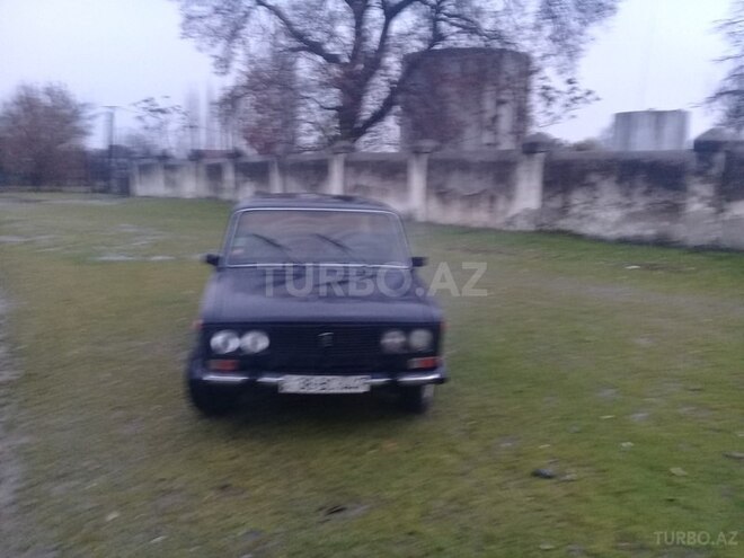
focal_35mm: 31
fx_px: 666
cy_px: 279
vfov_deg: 45.4
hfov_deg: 58.4
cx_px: 372
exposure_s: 1/20
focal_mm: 3.3
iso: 200
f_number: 2.2
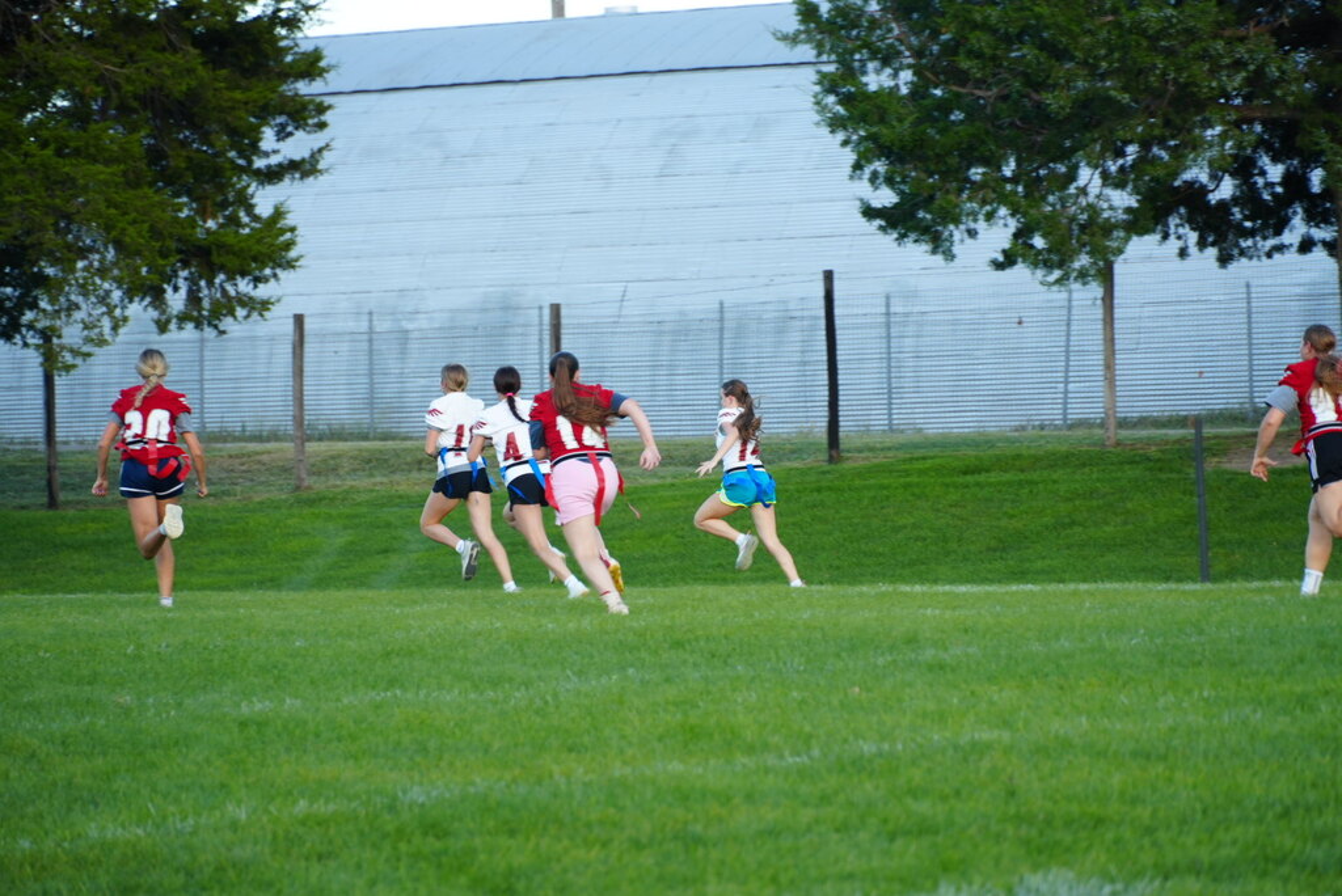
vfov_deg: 6.8
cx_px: 671
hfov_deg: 10.2
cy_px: 448
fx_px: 7553
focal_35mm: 202
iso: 320
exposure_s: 1/250
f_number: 5.6
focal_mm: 135
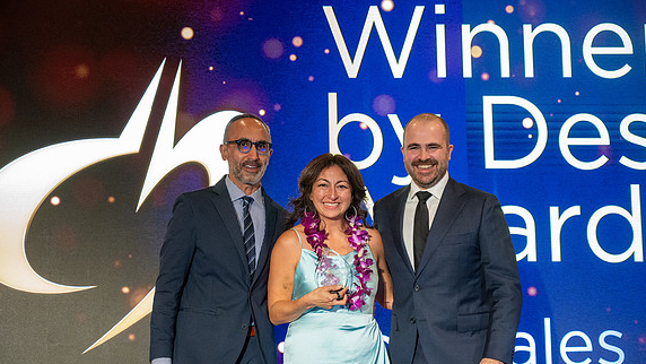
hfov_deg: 30.6
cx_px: 322
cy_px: 211
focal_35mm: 69
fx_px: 1182
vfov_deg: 17.5
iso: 6400
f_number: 4
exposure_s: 1/160
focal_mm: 65
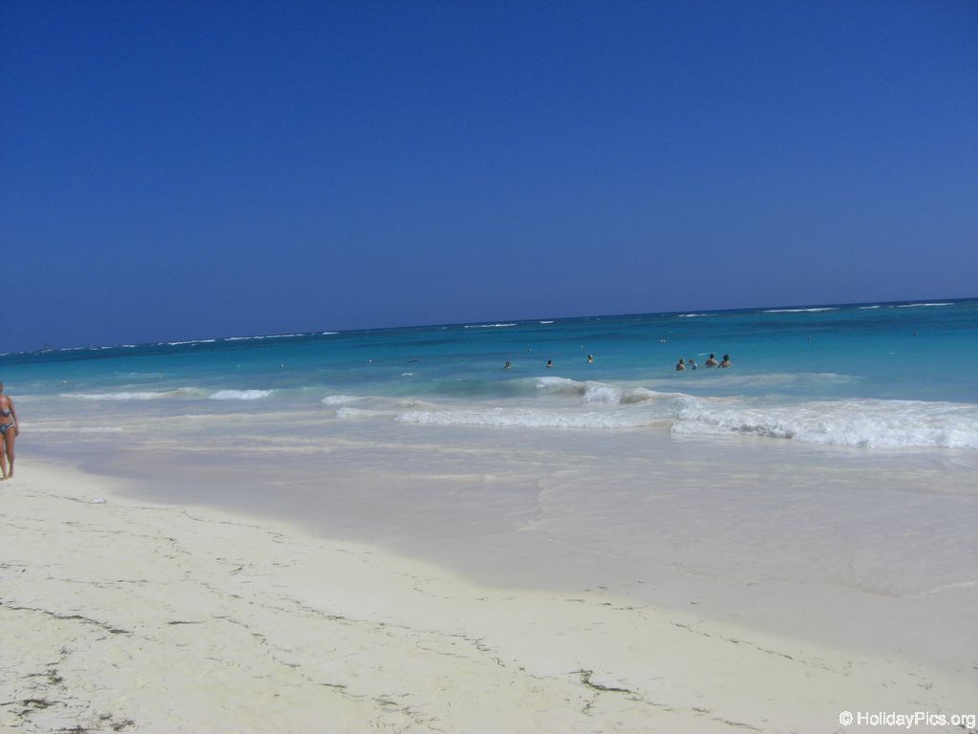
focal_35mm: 38
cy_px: 367
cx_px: 489
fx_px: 1074
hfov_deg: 49.0
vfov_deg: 37.7
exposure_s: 1/400
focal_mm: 6.2
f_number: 8
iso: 64
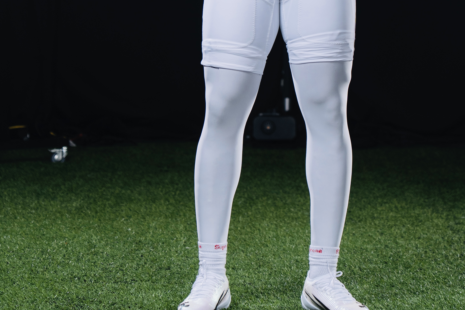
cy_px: -11
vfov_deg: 10.3
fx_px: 1705
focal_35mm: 132
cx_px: 287
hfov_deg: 15.5
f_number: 4
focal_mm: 71
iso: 400
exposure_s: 1/250
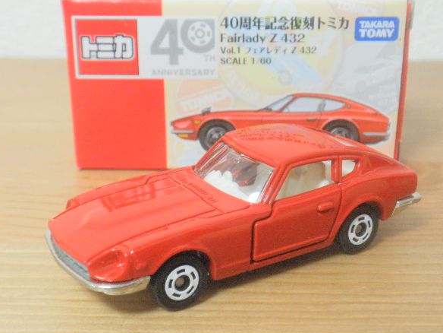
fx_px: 729
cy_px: 170
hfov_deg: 33.8
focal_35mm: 57
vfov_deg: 25.7
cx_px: 237
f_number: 4.3
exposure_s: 1/5
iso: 200
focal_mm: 9.1
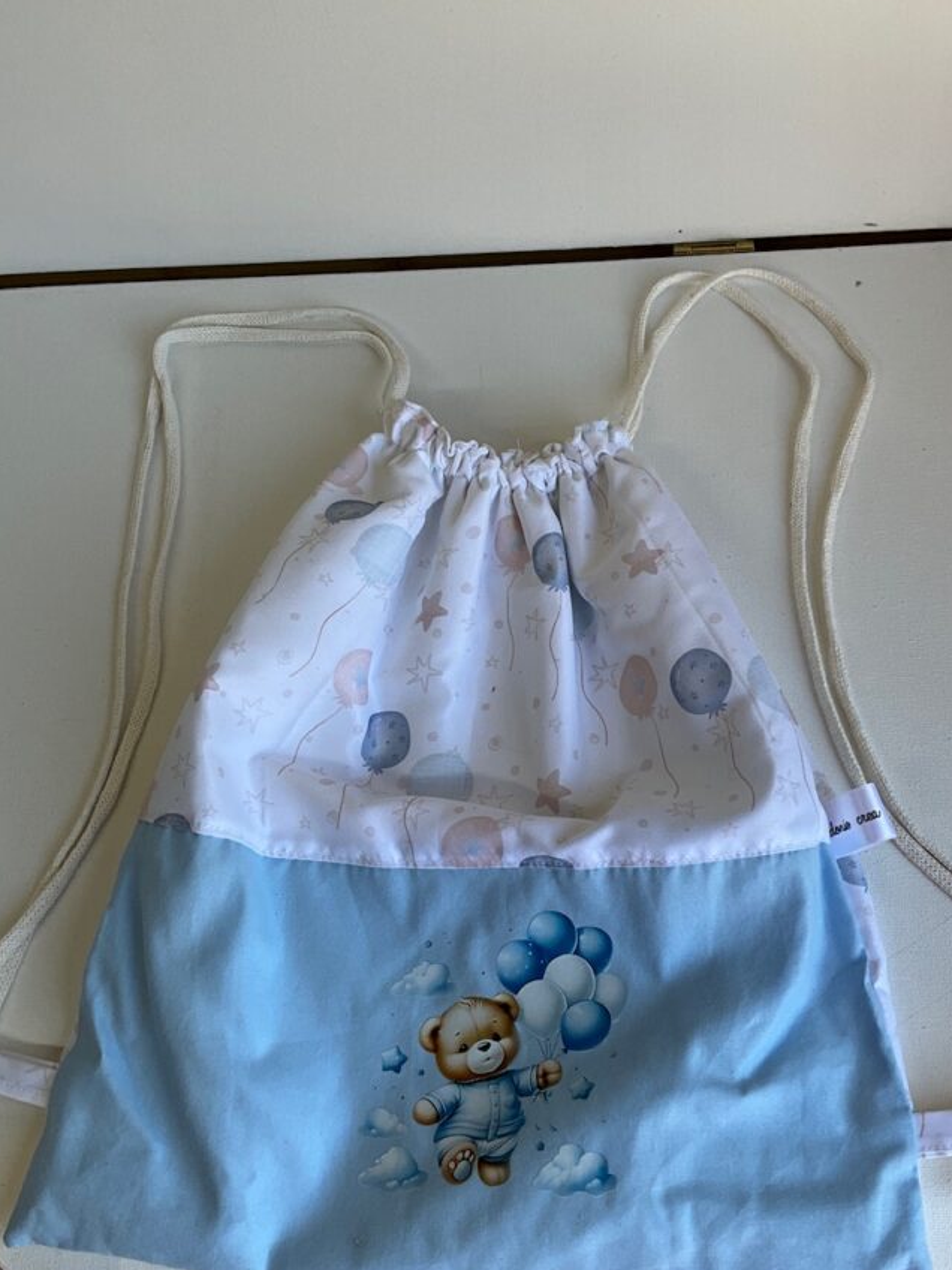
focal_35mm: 35
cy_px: 671
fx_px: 1283
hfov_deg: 40.6
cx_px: 549
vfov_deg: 52.6
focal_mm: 3
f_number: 1.8
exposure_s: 1/150
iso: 20
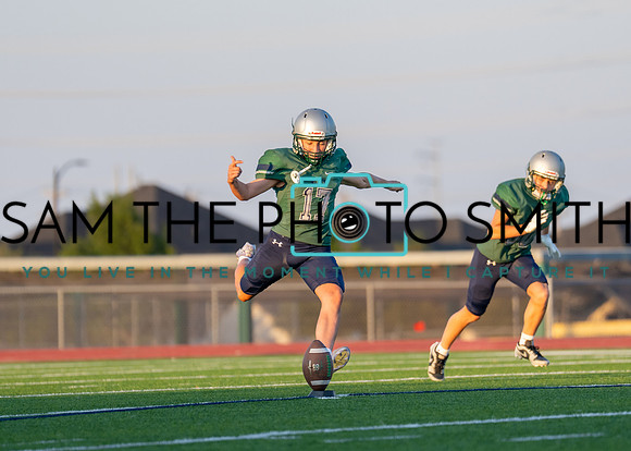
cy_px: 203
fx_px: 6520
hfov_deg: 5.5
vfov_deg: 4.0
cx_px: 326
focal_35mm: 364
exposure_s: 1/1250
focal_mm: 200
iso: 320
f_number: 2.8
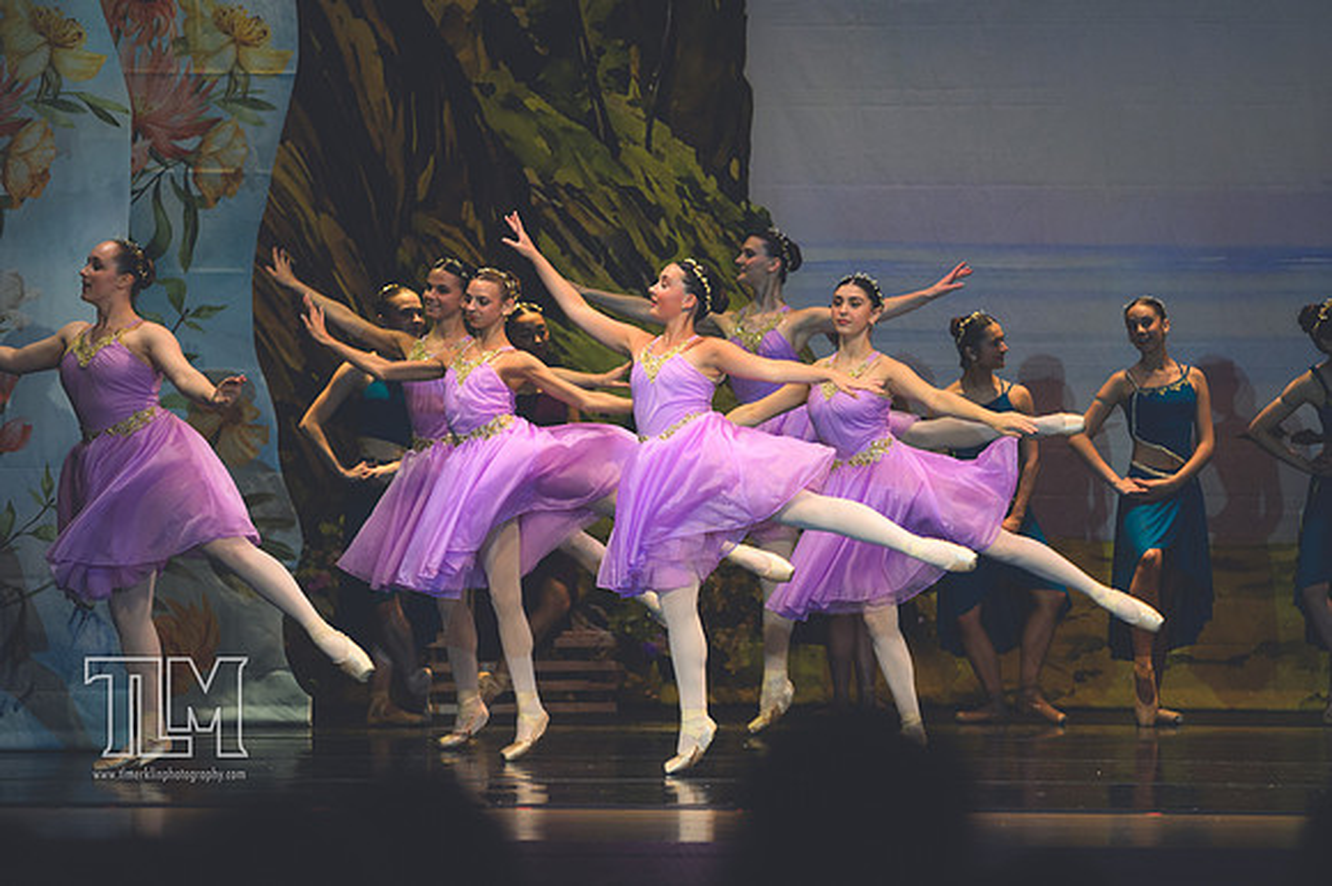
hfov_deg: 8.9
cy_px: 443
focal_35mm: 232
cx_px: 666
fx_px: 8579
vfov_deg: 5.9
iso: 900
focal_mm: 155
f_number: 2.8
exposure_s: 1/500
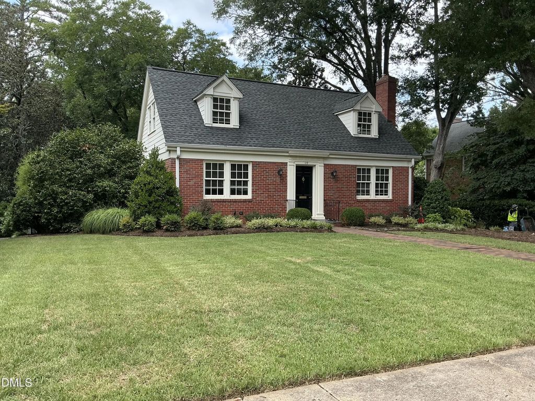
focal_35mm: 28
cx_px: 268
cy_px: 200
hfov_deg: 63.4
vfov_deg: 49.7
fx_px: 433
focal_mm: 3
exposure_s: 1/415
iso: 25
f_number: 1.8
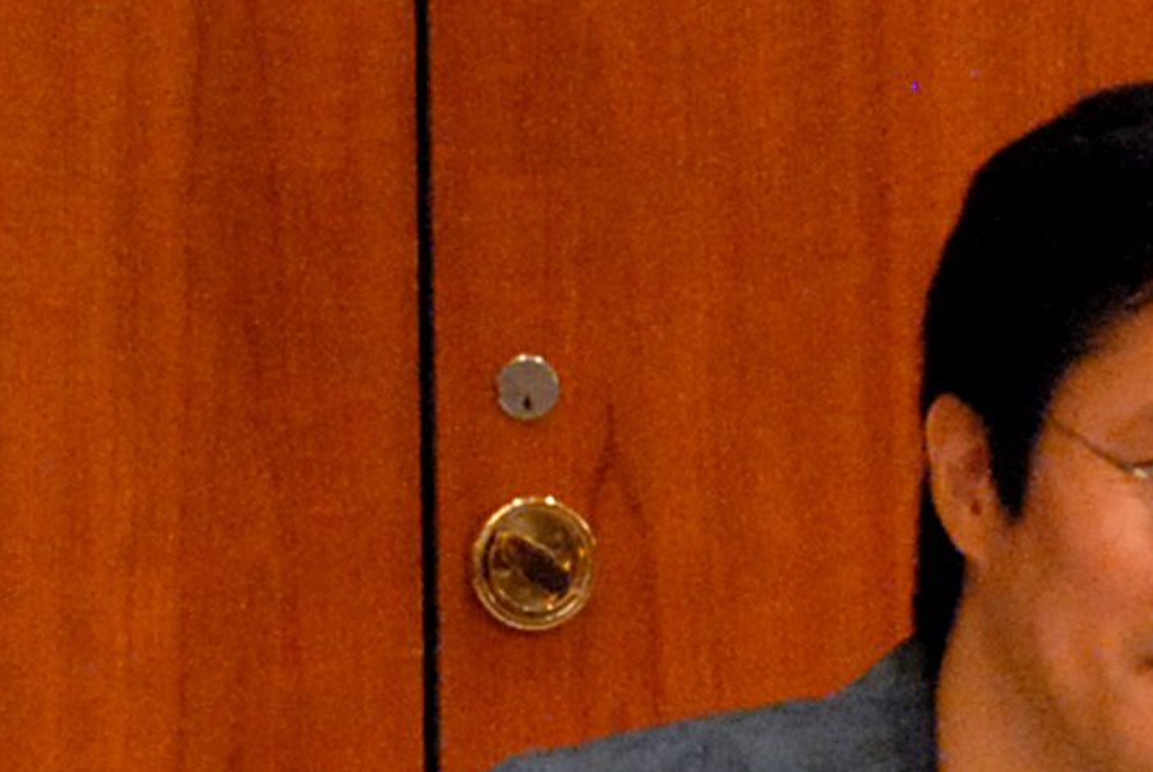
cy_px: 692
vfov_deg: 5.3
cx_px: 968
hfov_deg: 7.9
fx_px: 8371
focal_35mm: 261
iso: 1600
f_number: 4
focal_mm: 32
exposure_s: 1/40
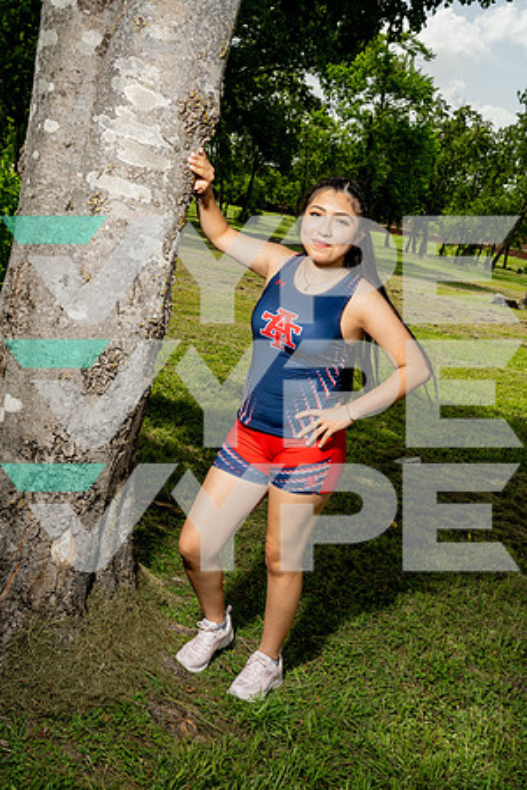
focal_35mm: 40
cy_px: 395
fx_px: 878
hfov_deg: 33.4
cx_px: 264
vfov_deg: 48.5
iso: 200
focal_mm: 40
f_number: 13
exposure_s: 1/200
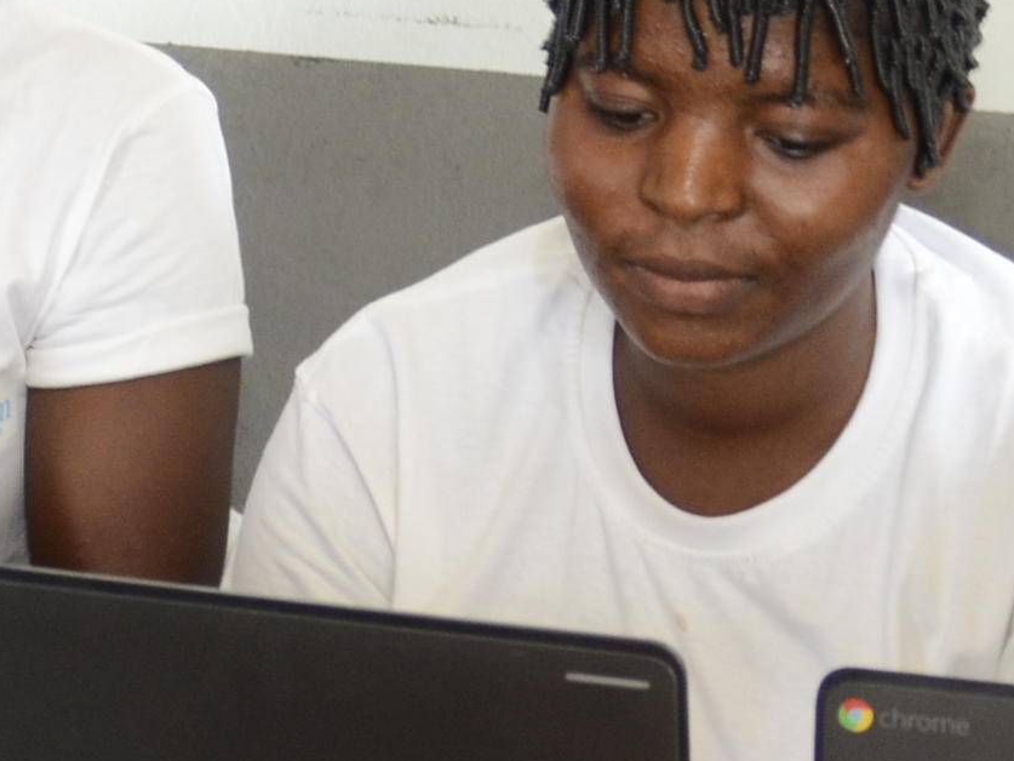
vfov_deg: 8.3
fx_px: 5215
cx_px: -179
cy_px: 138
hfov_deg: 10.9
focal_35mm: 178
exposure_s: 1/60
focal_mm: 28
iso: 800
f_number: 4
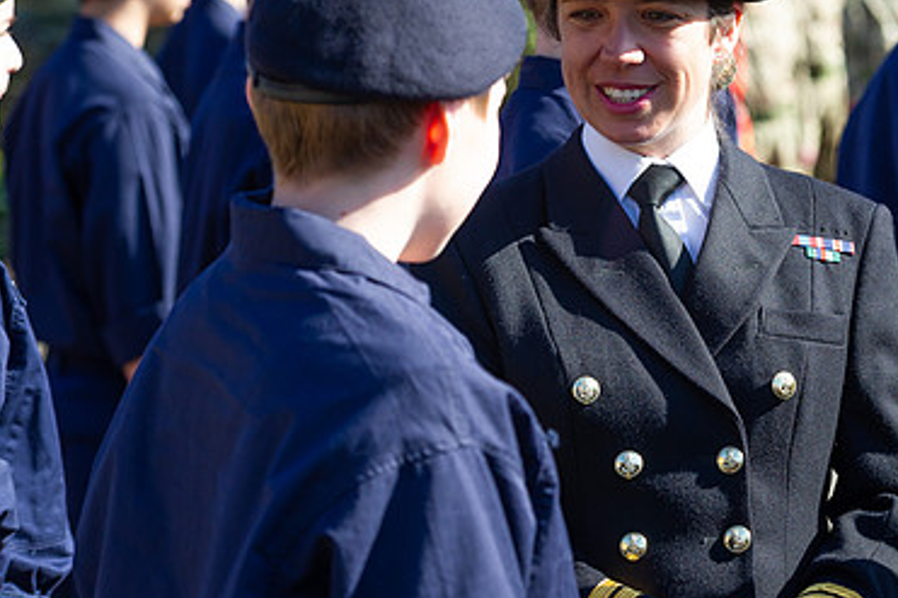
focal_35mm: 144
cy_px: 184
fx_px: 3590
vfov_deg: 9.5
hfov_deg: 14.2
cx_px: 658
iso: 250
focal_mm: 92
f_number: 4.5
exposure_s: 1/500
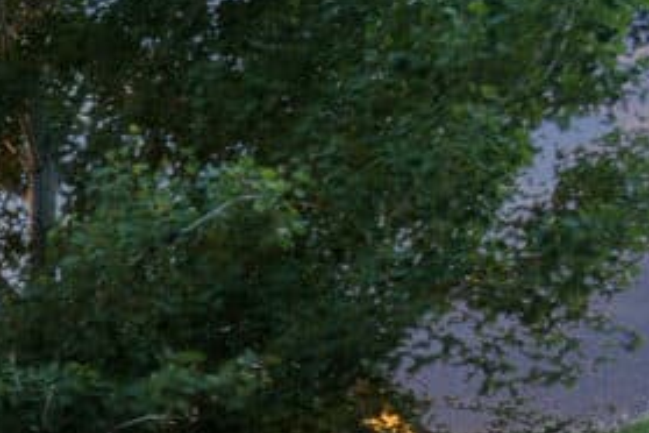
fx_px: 991
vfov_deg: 22.2
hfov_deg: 23.2
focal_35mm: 55
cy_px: 556
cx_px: -463
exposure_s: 2.5
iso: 250
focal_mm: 10
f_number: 9
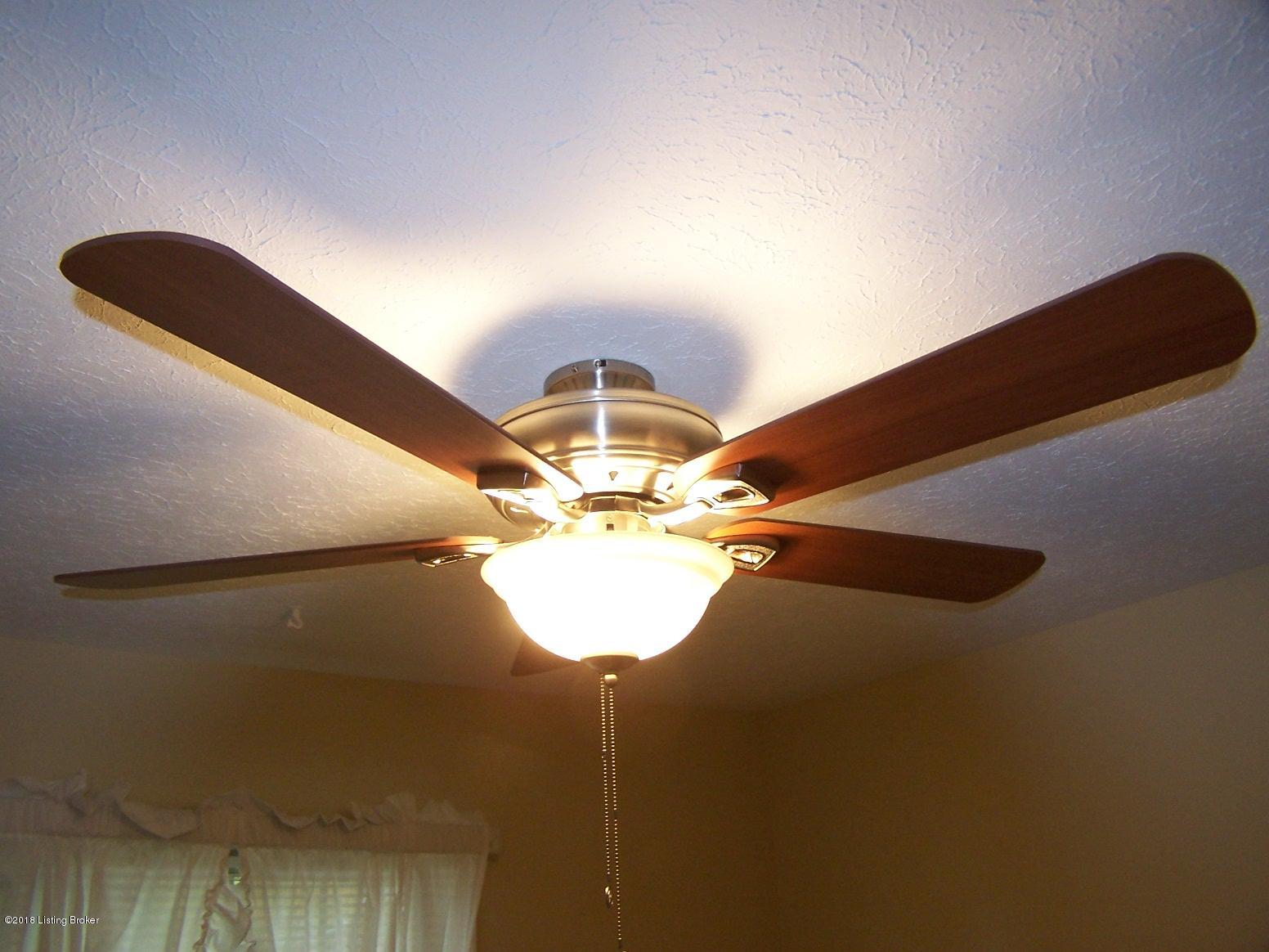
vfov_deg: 37.7
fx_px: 1393
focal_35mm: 38
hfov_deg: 49.0
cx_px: 634
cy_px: 476
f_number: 2.8
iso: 140
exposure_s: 1/45
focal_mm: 6.3
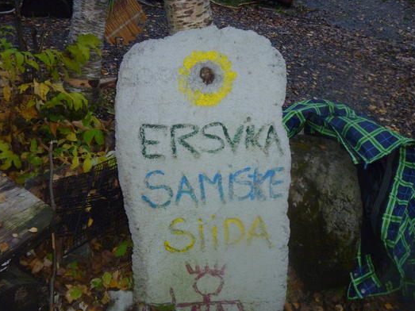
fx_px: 431
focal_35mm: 36
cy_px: 159
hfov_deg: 51.4
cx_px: 206
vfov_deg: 39.6
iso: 400
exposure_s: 1/60
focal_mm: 6.3
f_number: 3.5
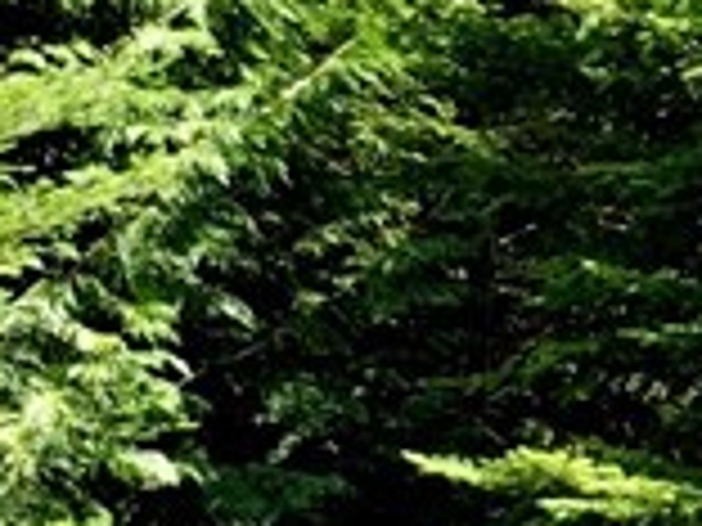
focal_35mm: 204
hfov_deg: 9.6
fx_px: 4137
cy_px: 369
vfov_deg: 7.3
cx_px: 716
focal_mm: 3.3
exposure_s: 1/193
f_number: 2.4
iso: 25
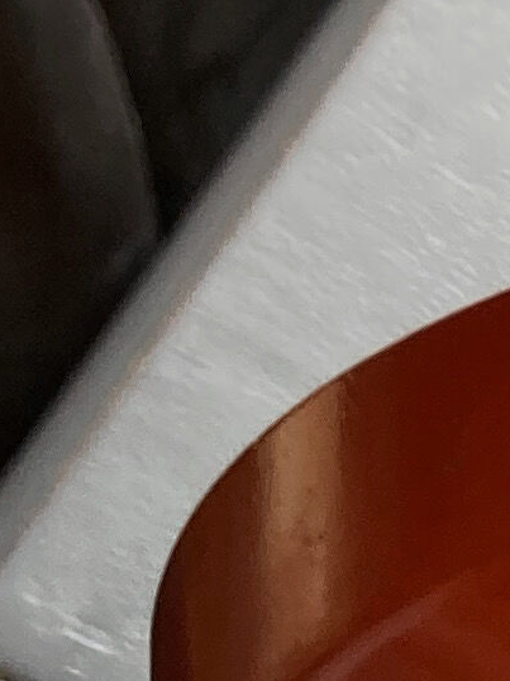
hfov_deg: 6.1
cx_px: 1897
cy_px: 1852
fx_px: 4129
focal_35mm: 210
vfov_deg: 8.3
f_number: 1.8
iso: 50
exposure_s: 1/50
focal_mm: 3.99
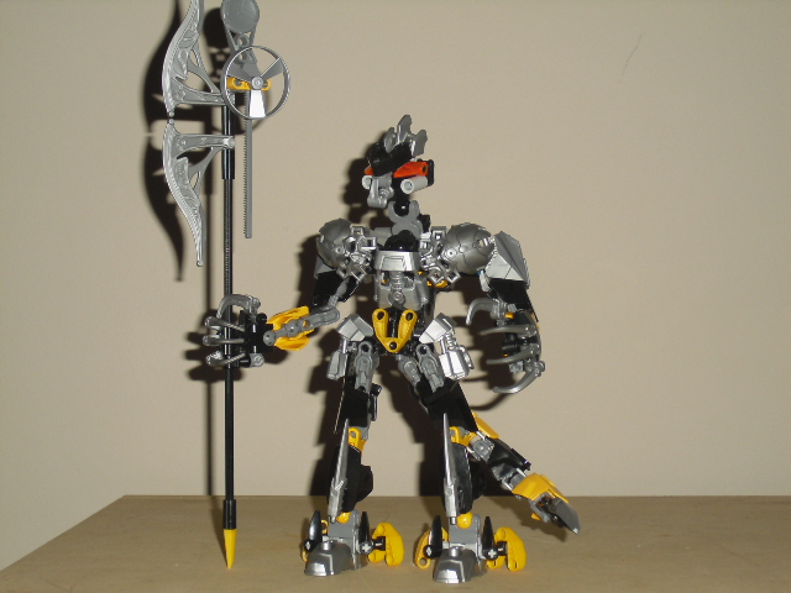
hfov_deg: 26.7
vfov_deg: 20.2
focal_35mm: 73
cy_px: 296
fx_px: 1668
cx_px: 396
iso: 200
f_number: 4.6
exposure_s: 1/60
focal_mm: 13.1
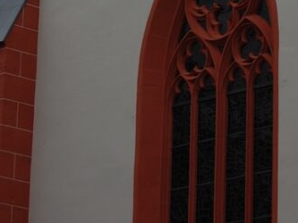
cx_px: 256
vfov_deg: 6.0
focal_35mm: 243
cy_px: -145
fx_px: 2097
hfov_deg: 8.1
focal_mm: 55
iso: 200
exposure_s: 1/320
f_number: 5.6
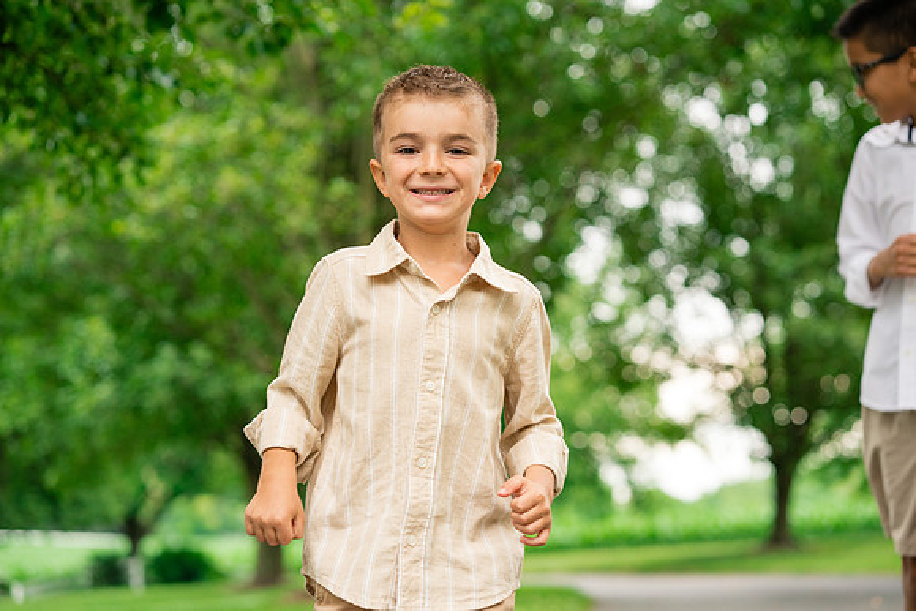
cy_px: 306
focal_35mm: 85
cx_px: 458
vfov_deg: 16.1
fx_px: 2163
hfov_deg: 23.9
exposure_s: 1/500
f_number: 3.5
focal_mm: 85
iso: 500
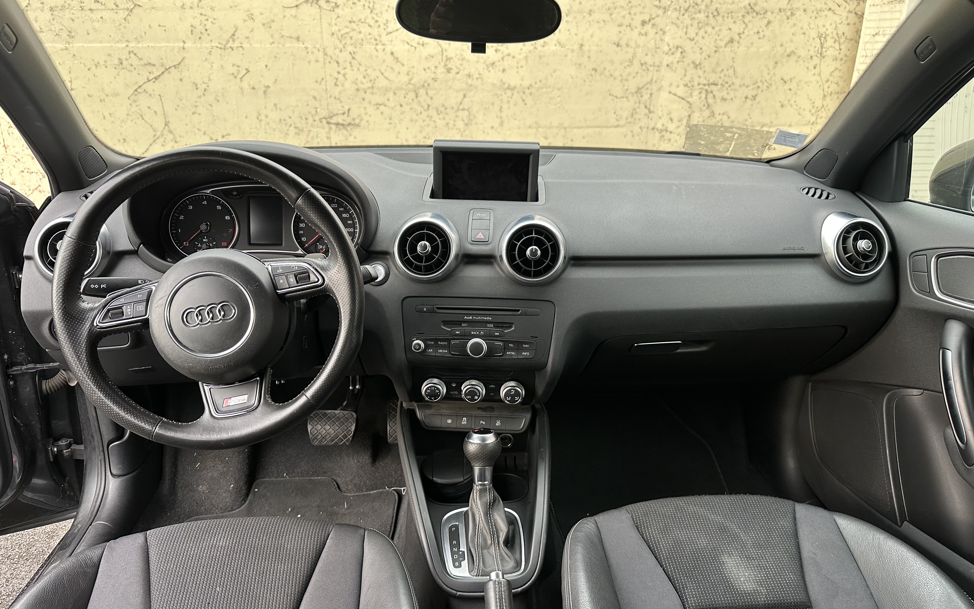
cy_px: 342
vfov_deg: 47.5
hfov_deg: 70.4
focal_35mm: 26
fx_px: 690
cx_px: 477
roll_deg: -0.2
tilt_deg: -21.0
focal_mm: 6.86
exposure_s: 1/121
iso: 160
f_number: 1.78
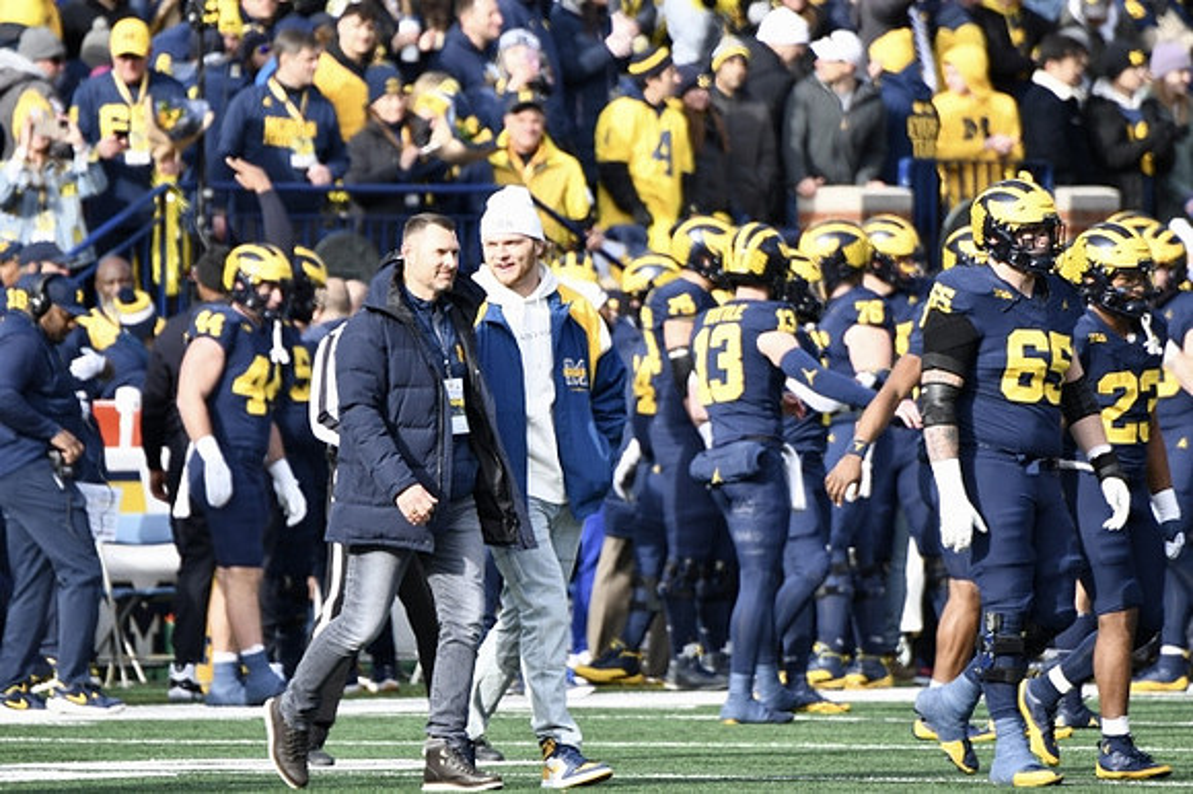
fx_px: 19871
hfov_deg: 3.4
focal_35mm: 600
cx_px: 596
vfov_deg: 2.3
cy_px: 397
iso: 800
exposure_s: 1/1250
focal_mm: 400
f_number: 5.6
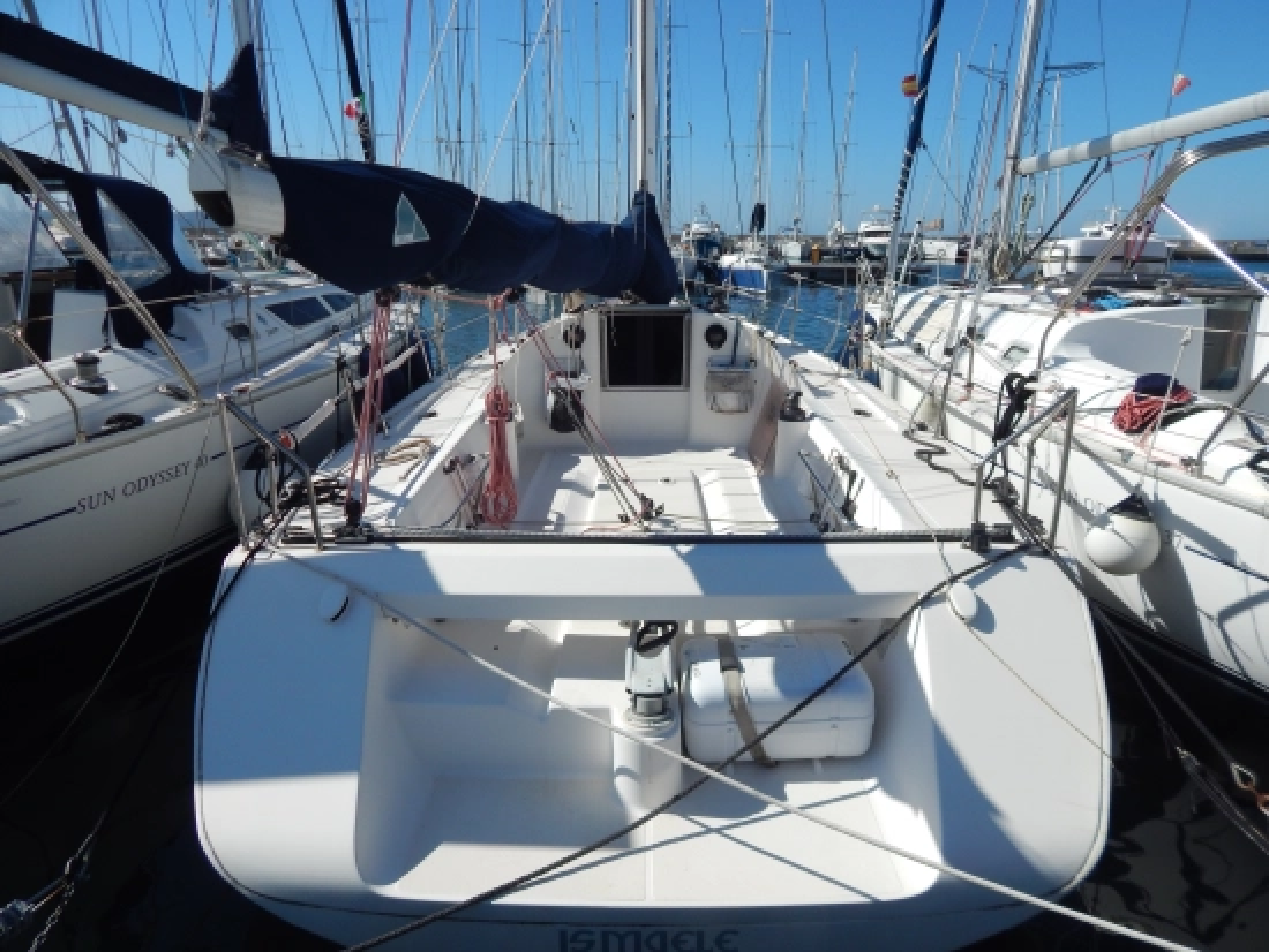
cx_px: 634
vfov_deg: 58.9
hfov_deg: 73.9
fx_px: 844
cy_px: 476
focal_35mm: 23
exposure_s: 1/1000
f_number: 6
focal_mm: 4
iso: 125
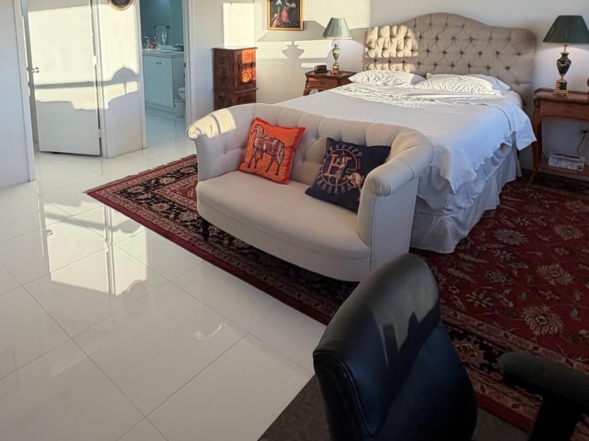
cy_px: 74
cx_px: 223
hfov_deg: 66.4
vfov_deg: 49.2
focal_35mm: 26
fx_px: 442
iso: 64
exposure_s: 1/120
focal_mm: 2.22
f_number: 2.2
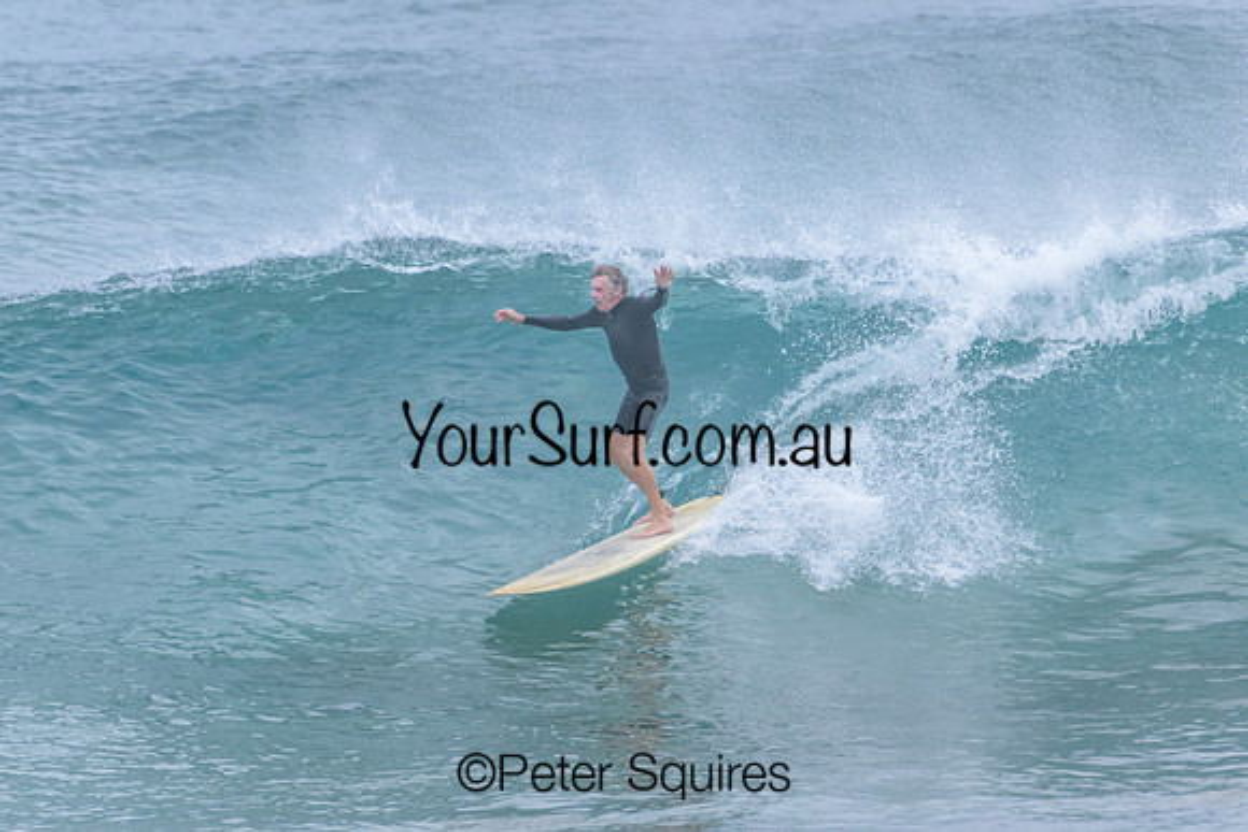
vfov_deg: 1.7
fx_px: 27739
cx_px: 624
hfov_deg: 2.6
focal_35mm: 800
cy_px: 416
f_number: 11
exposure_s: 1/2000
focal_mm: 800
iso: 2000
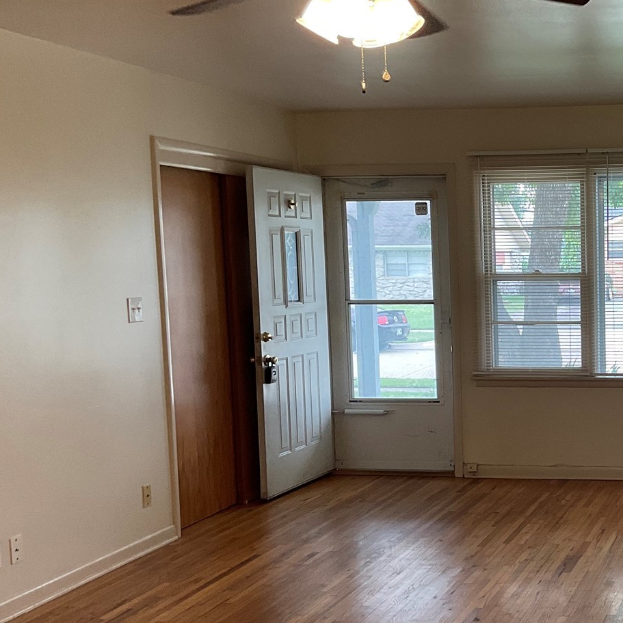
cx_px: 626
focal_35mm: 54
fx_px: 1100
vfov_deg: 31.6
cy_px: 369
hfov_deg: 29.5
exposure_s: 1/60
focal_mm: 3
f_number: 1.8
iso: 50
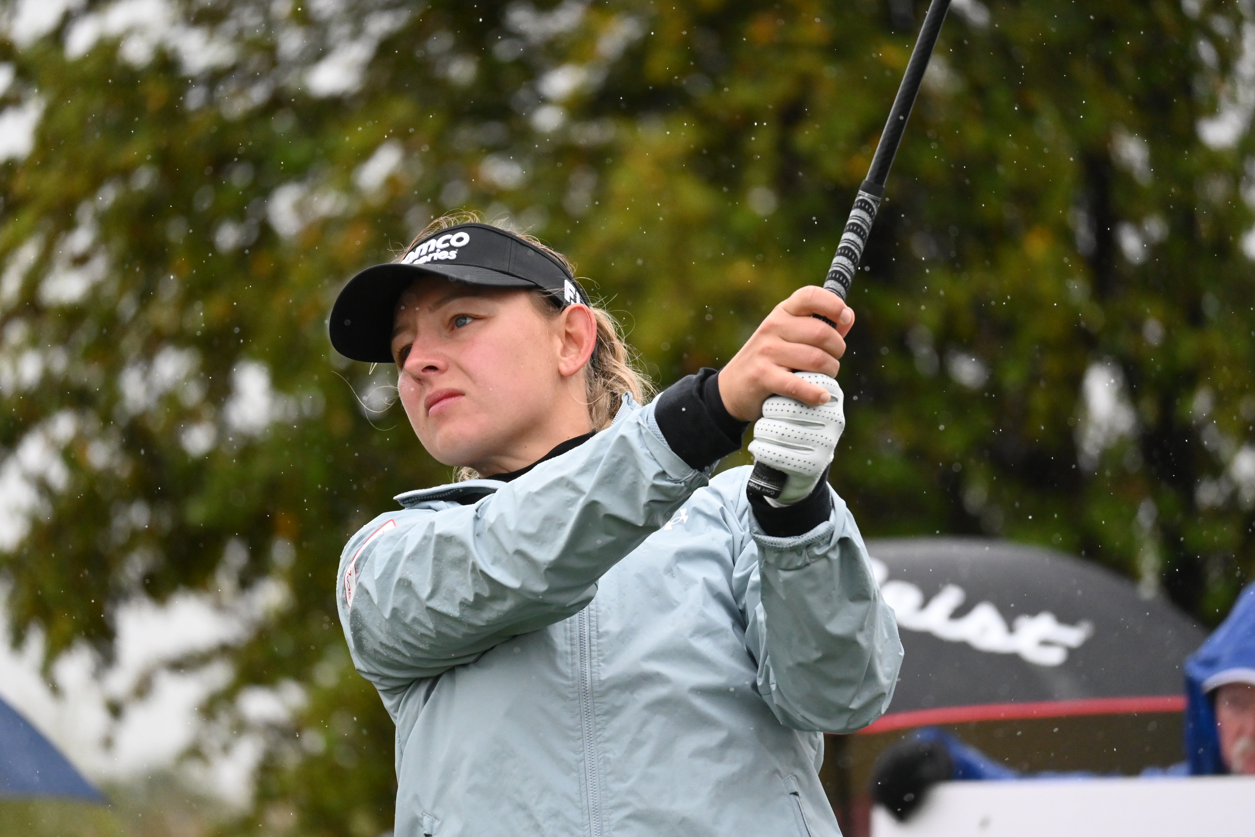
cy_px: 418
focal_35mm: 375
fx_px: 13072
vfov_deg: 3.7
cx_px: 628
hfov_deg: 5.5
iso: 3600
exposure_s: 1/4000
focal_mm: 250
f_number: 6.3
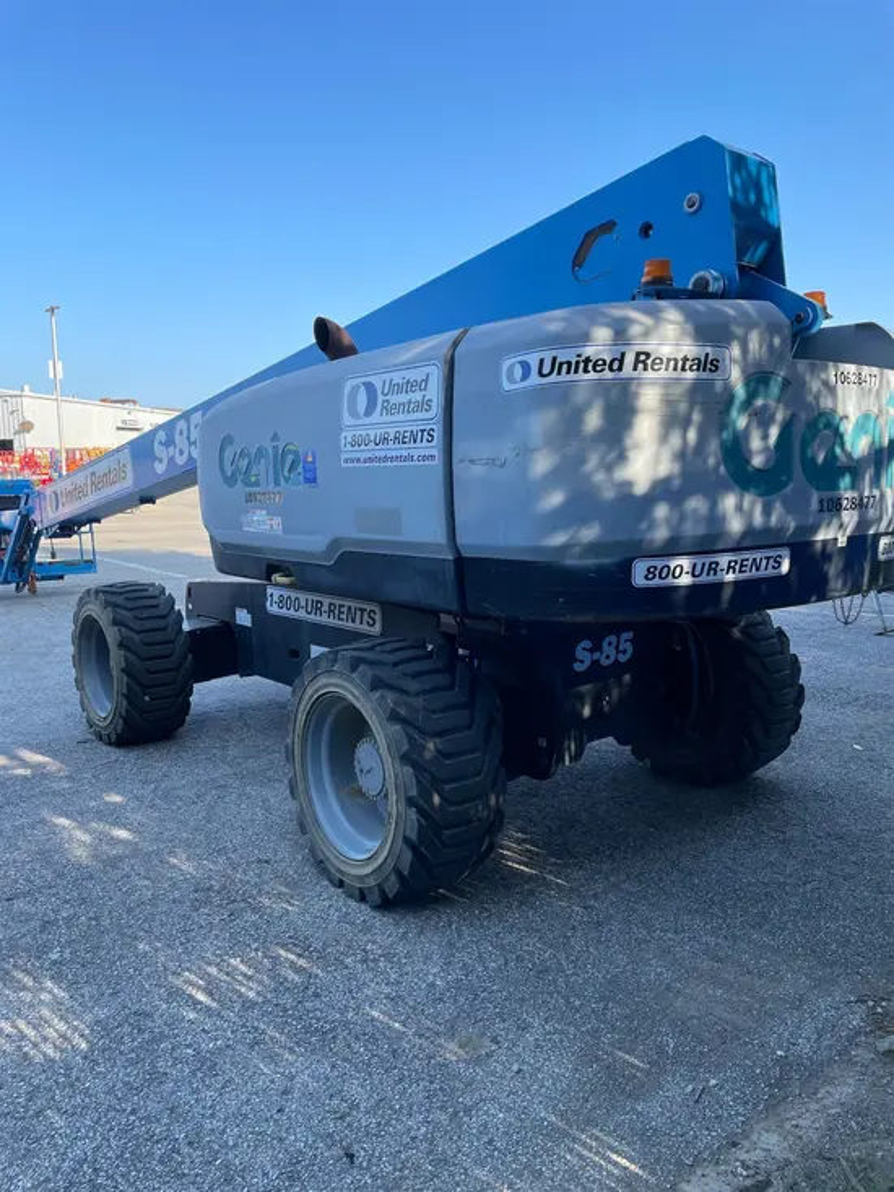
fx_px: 895
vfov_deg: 67.3
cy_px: 596
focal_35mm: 26
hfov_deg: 53.1
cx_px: 447
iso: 32
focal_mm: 4.2
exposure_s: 1/812
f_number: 1.6
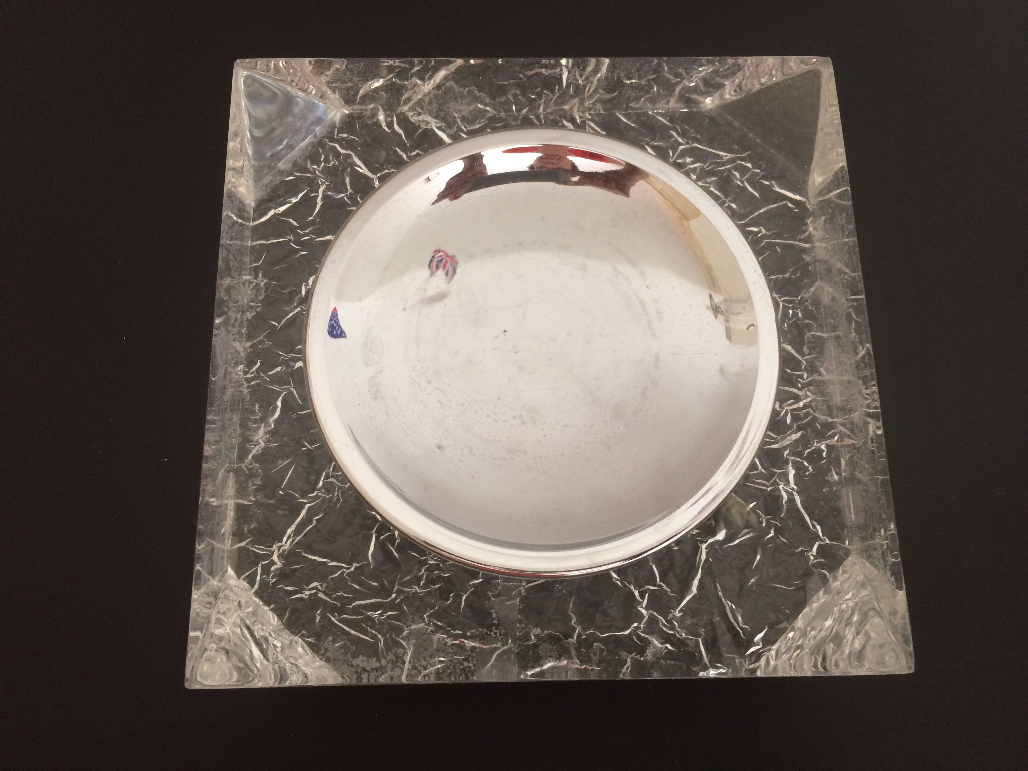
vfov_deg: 48.2
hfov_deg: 61.7
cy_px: 386
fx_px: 861
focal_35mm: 29
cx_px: 514
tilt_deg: -73.3
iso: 160
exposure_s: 1/33
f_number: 2.2
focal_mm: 4.15
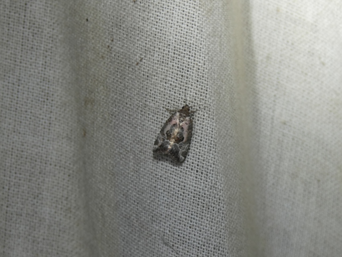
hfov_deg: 19.3
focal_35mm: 102
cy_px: 128
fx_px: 1008
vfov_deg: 14.5
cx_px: 171
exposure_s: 1/60
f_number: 4.9
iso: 80
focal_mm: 18.3
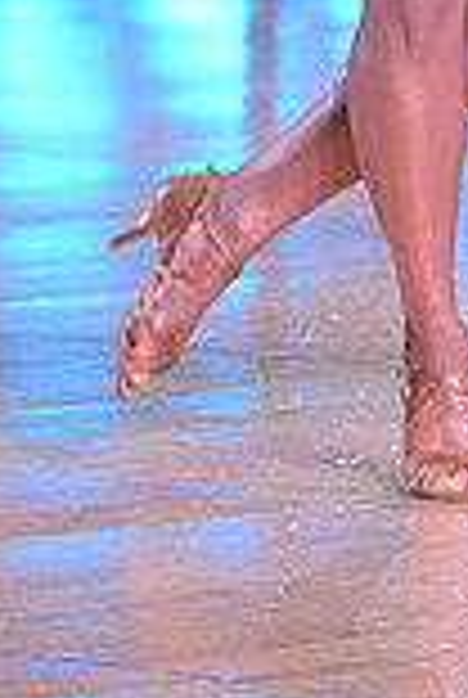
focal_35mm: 467
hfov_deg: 2.9
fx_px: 9065
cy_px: -329
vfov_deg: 4.4
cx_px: 754
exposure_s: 1/400
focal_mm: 125
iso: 4000
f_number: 5
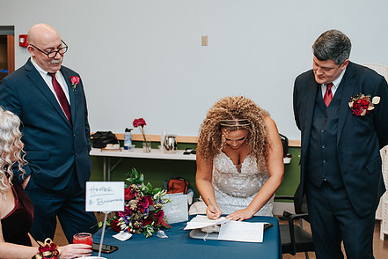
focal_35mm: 47
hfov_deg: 41.6
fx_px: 507
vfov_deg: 28.6
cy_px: 145
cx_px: 244
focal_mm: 35
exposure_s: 1/200
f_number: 2.8
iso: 800
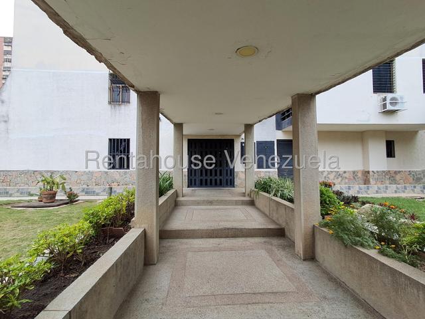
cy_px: 160
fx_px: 196
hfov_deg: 94.5
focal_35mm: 16
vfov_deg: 78.1
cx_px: 212
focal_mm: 1.64
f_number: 2.2
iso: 40
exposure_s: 1/176
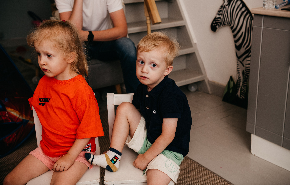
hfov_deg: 44.2
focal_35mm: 45
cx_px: 153
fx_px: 357
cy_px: 83
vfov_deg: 29.1
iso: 250
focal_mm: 42
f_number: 4
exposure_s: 1/160
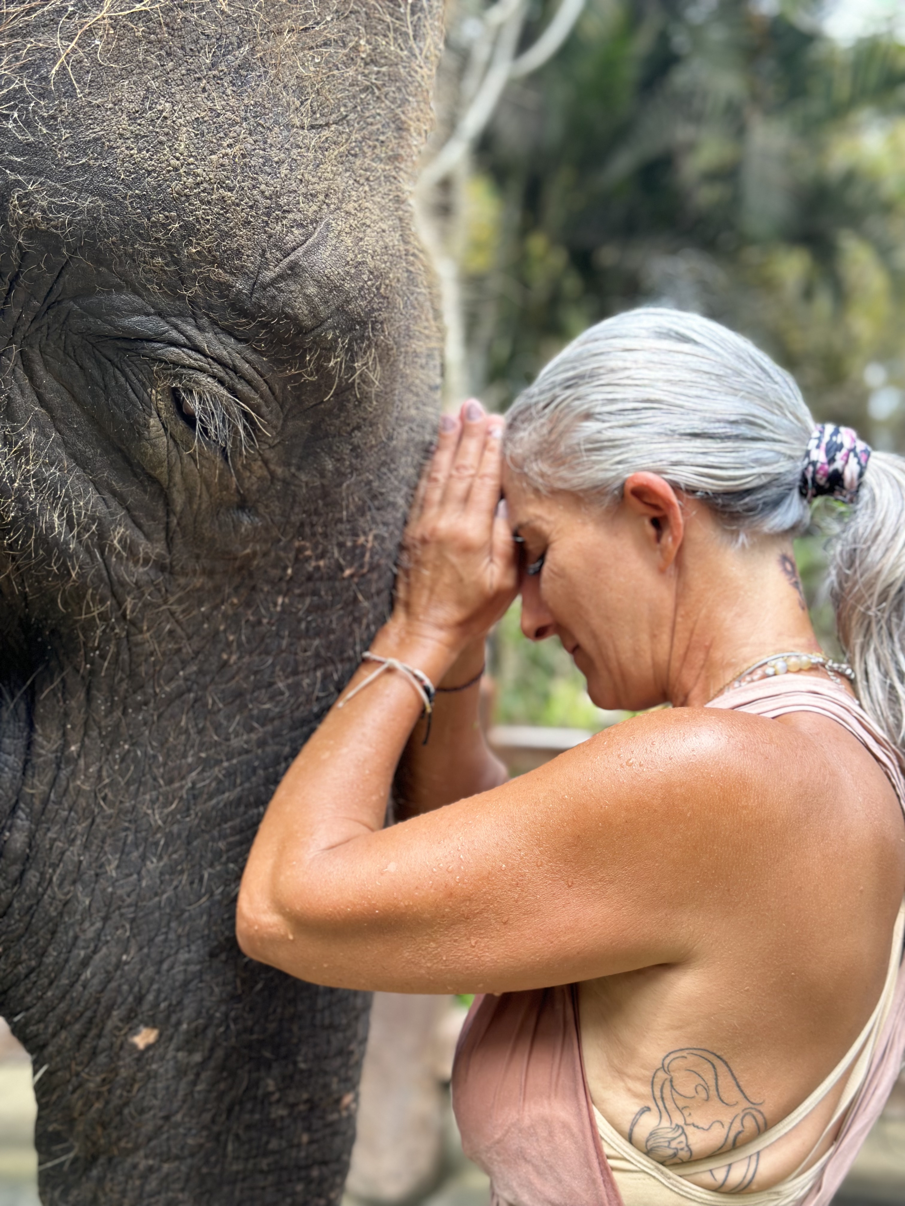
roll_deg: -2.7
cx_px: 452
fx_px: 1673
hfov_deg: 30.3
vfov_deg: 39.7
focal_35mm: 48
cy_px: 603
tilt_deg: -4.1
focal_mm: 6.86
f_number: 1.78
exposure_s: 1/489
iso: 80
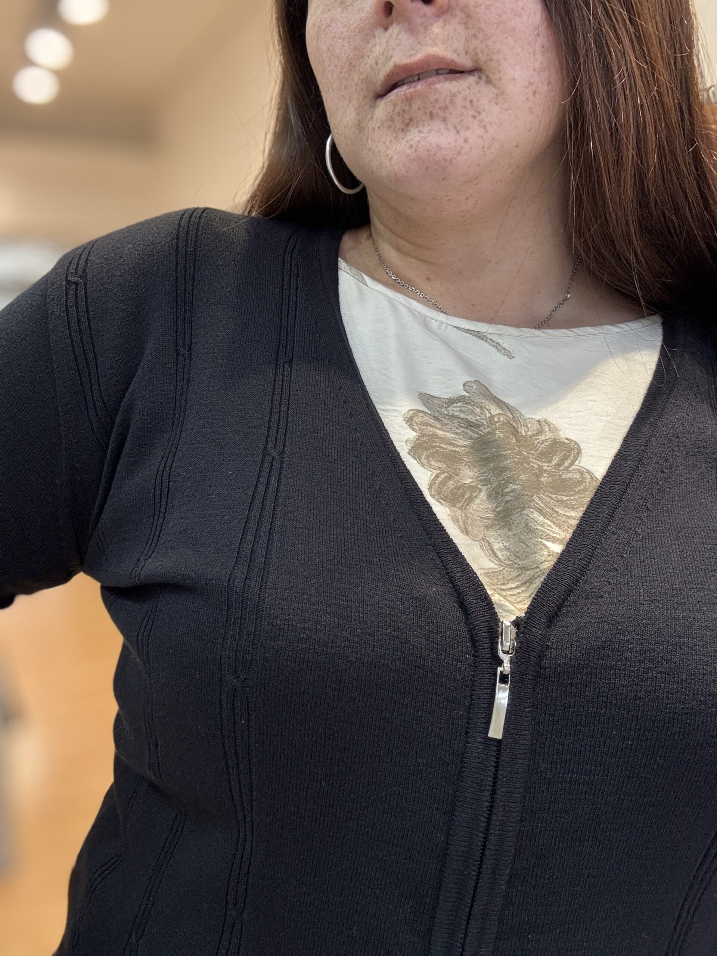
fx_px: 829
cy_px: 478
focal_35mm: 30
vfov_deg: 60.0
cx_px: 358
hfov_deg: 46.8
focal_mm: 2.69
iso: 125
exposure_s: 1/50
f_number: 1.9
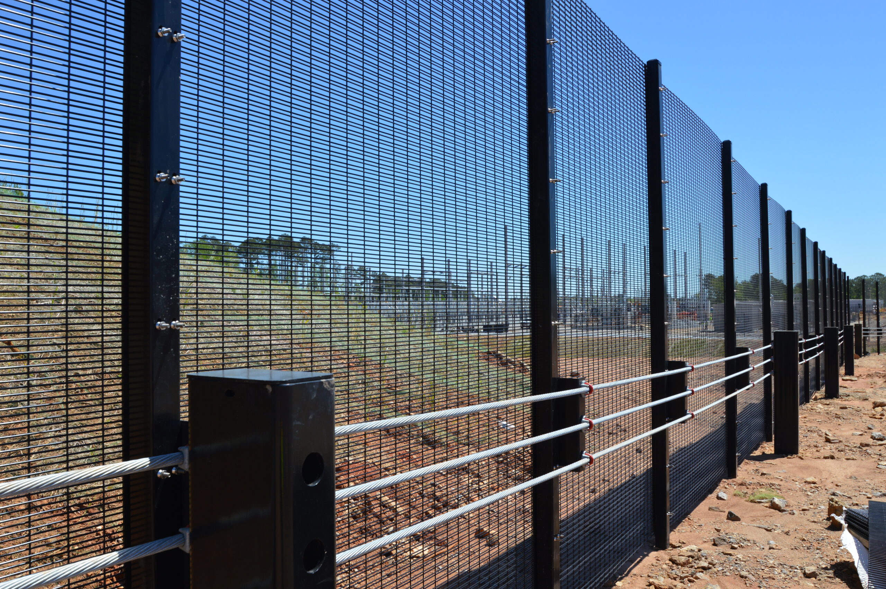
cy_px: 294
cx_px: 443
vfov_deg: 43.5
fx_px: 738
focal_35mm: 30
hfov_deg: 62.0
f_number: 8
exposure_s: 1/250
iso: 100
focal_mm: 20
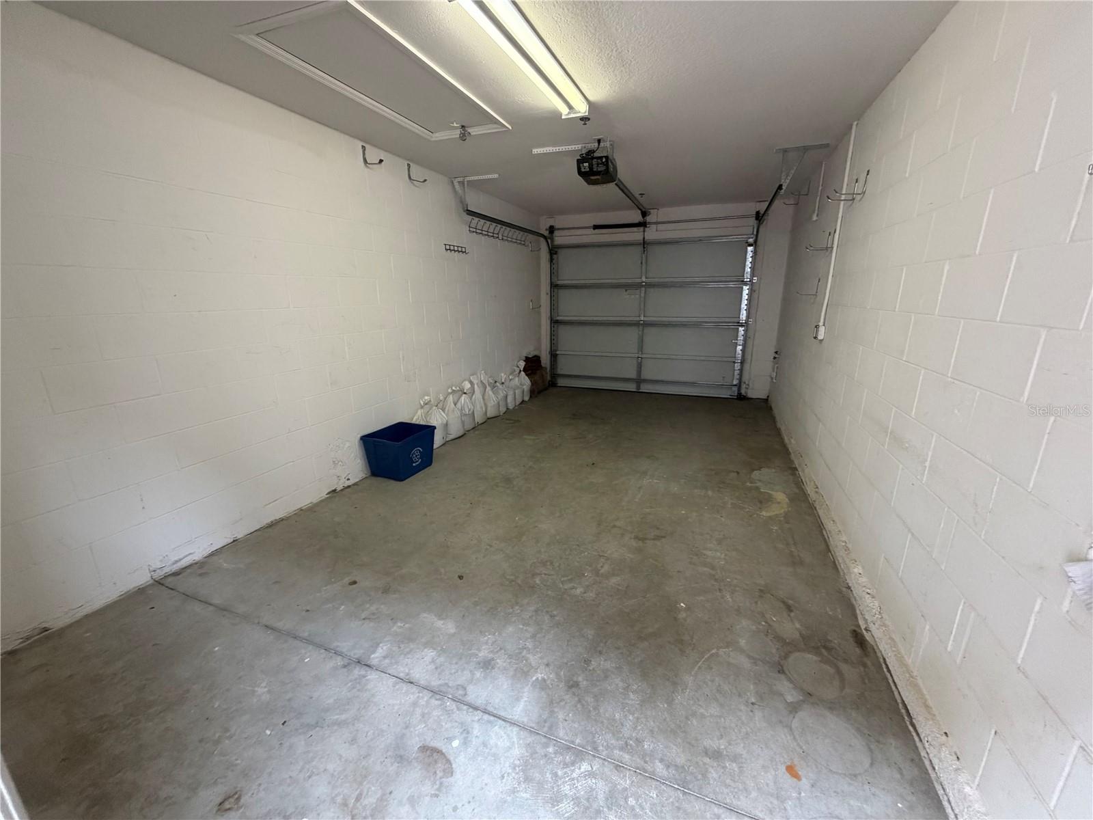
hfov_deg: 102.1
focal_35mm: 14
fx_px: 442
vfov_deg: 85.7
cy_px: 410
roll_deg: +0.1
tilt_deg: -14.9
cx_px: 546
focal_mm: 2.22
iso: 320
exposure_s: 1/120
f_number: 2.2
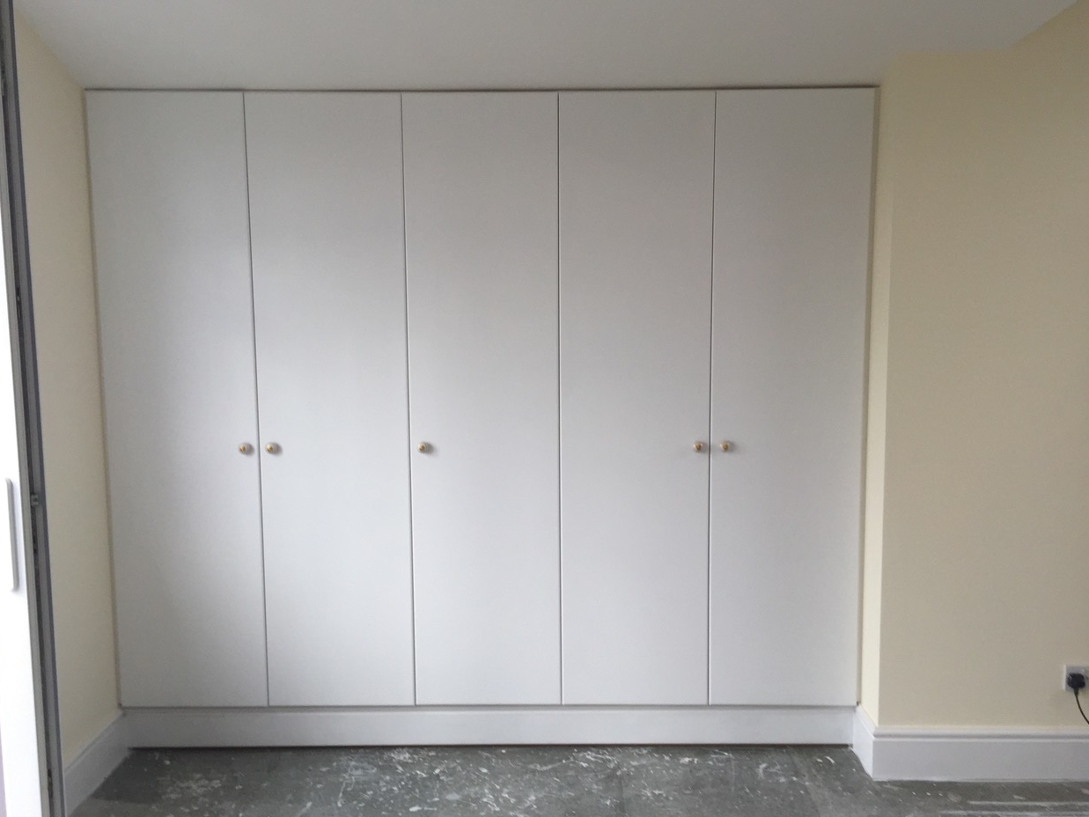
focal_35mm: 30
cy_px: 402
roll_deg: +0.2
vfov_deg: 46.8
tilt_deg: -4.8
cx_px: 558
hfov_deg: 60.0
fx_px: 944
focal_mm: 4.15
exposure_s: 1/120
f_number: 2.2
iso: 50
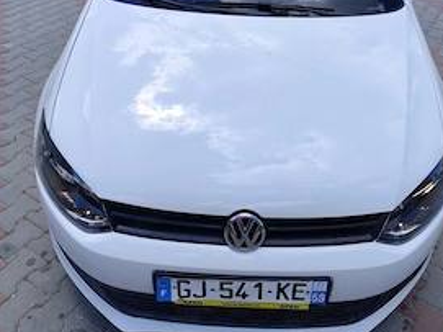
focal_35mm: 34
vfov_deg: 40.9
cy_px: 96
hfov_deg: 53.9
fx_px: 435
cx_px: 242
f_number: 1.65
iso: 50
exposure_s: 1/731
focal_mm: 6.14
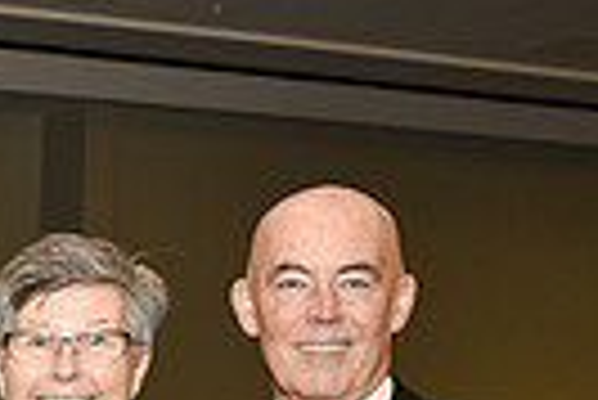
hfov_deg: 14.7
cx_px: -382
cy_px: 712
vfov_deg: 10.3
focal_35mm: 126
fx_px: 2095
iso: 200
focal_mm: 29
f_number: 5
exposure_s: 1/60
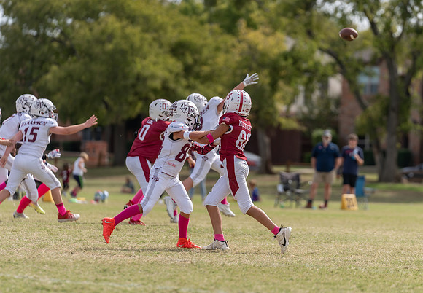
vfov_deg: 5.2
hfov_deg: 7.5
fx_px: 3223
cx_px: 230
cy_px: 134
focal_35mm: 271
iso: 125
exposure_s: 1/2000
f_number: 3.2
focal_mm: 200
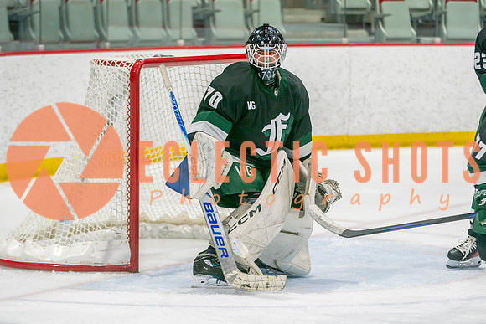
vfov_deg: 6.9
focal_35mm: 199
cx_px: 269
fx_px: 2688
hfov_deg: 10.3
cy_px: 228
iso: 500
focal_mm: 135
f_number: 3.2
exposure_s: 1/640
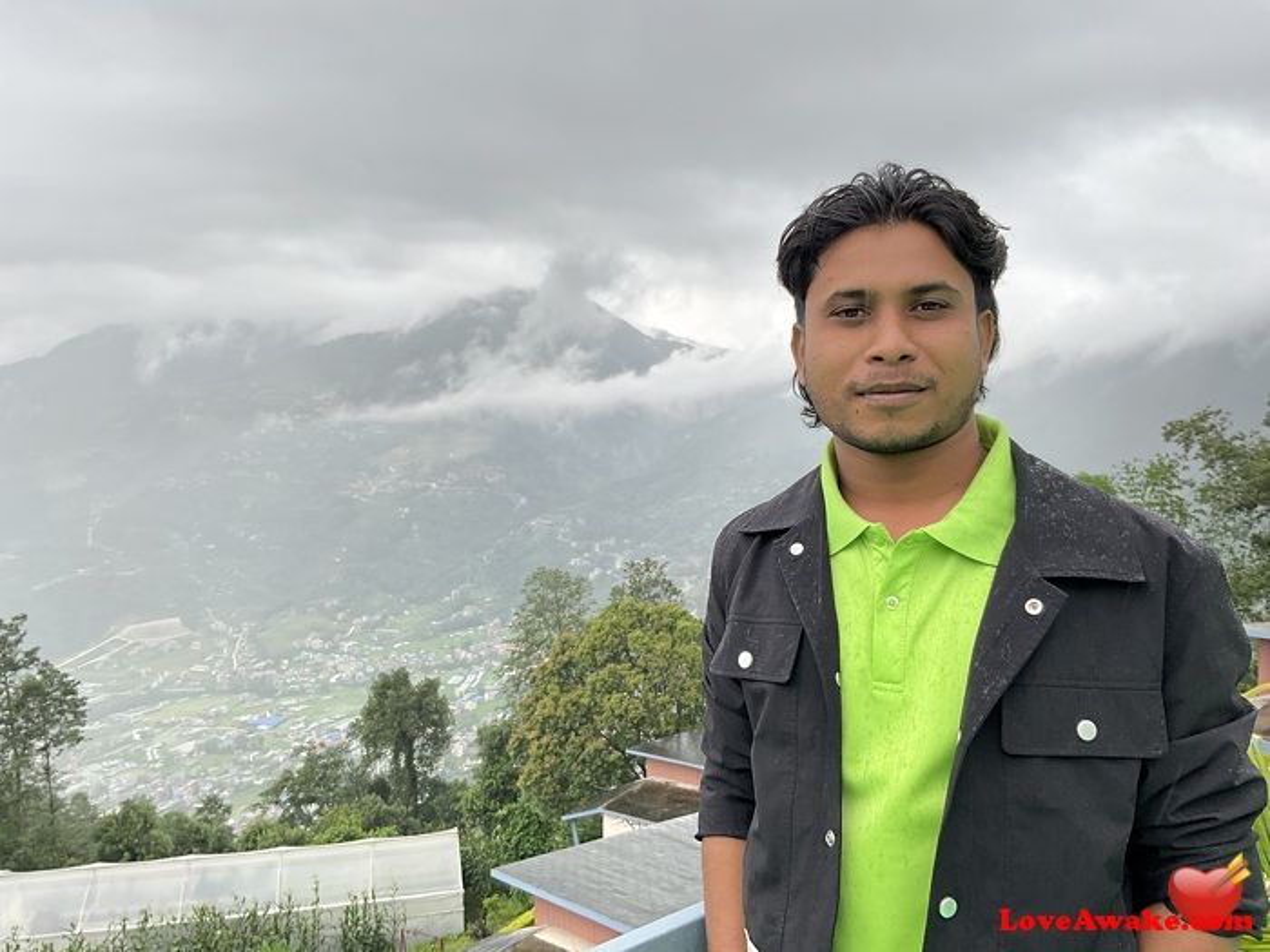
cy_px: 476
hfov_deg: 61.7
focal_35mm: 29
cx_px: 635
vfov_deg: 48.2
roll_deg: +0.4
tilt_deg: -4.7
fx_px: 1064
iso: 20
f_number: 1.8
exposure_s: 1/122
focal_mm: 3
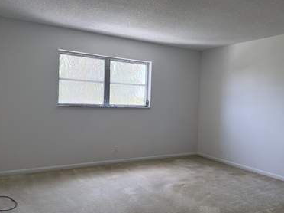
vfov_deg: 45.3
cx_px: 154
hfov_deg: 58.3
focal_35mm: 31
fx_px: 254
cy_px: 111
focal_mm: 6.76
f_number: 1.78
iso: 200
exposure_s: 1/172
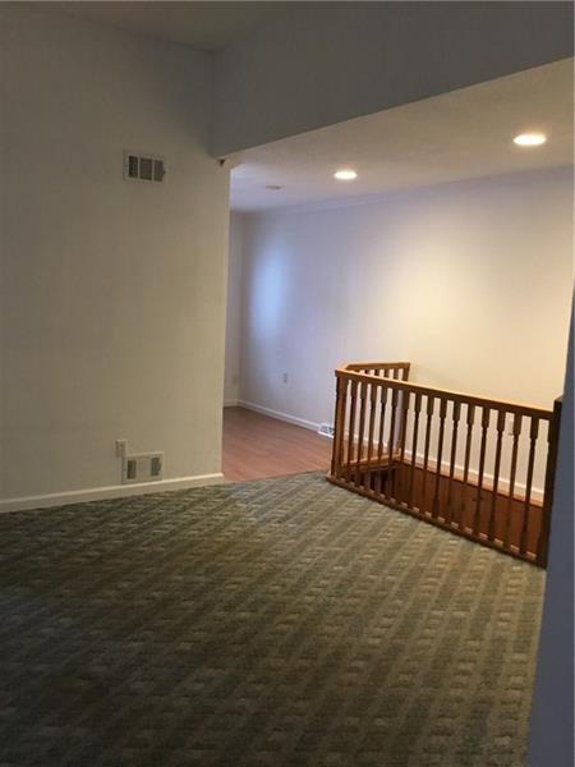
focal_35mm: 31
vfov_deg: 58.4
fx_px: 687
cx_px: 288
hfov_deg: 45.4
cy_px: 384
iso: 200
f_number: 2.4
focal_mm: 3.3
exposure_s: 1/24
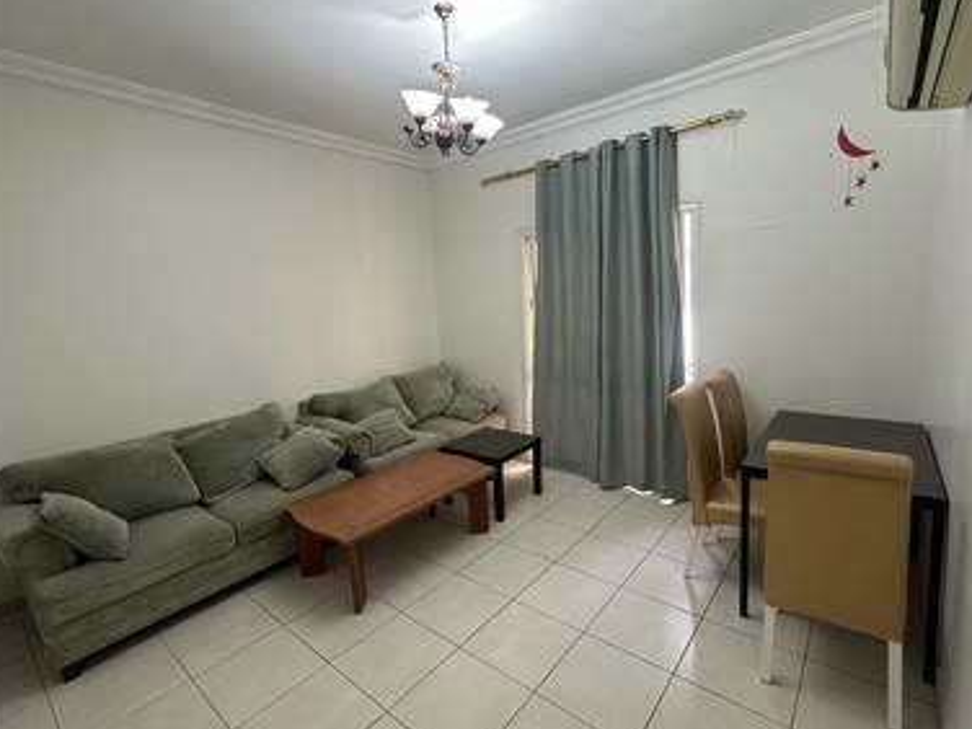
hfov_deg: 91.0
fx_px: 477
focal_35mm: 17
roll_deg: +3.1
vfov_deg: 74.7
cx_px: 490
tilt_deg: -6.4
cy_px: 345
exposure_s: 1/60
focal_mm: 2.22
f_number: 2.2
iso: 250
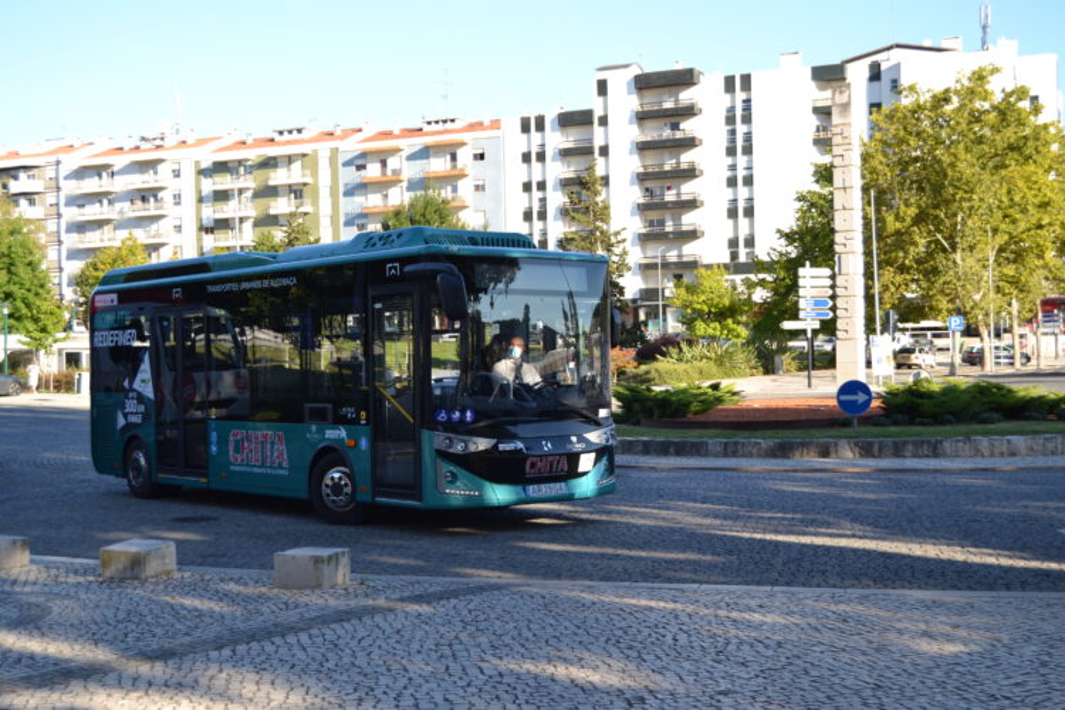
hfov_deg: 42.3
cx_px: 532
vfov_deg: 28.9
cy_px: 355
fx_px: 1376
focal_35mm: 46
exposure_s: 1/200
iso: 100
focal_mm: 31
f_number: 5
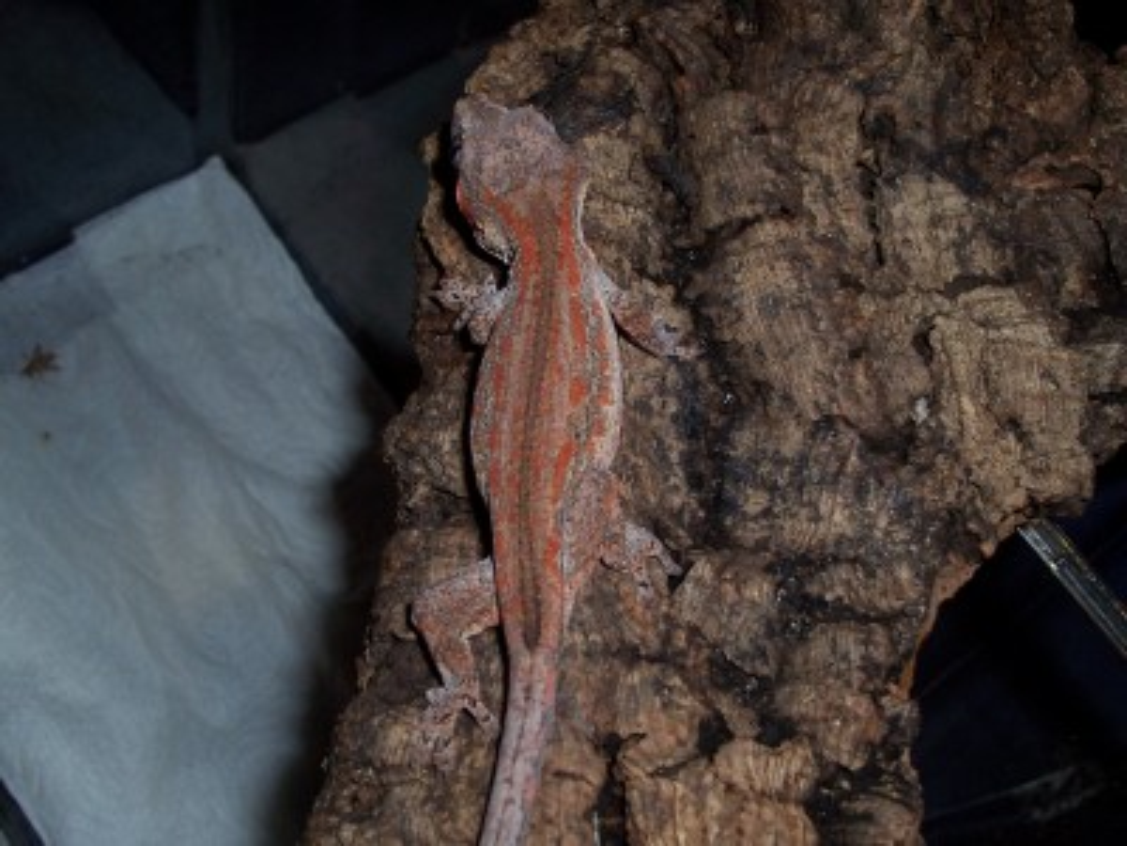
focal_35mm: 42
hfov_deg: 44.8
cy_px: 423
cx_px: 564
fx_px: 1367
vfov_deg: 34.3
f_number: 3
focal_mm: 7
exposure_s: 1/60
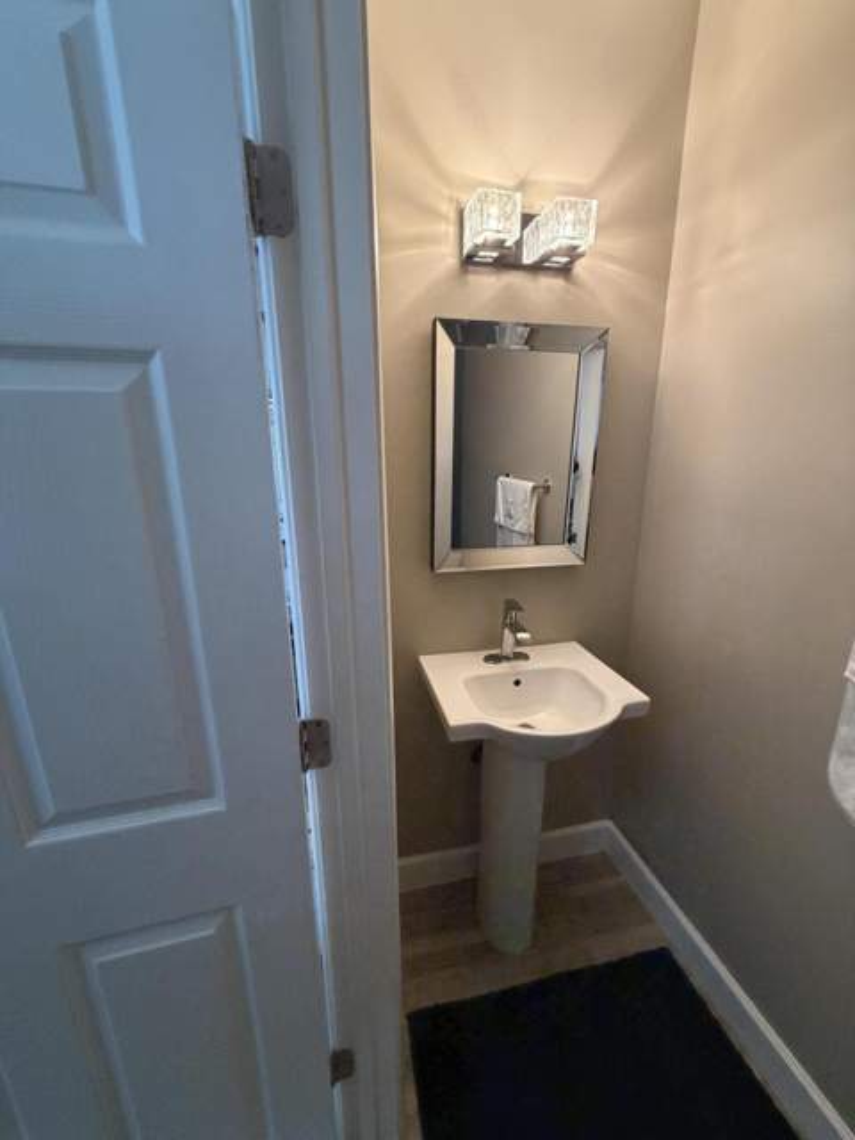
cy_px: 570
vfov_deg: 102.1
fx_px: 461
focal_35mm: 14
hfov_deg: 85.7
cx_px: 428
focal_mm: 2.22
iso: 500
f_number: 2.2
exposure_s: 1/60
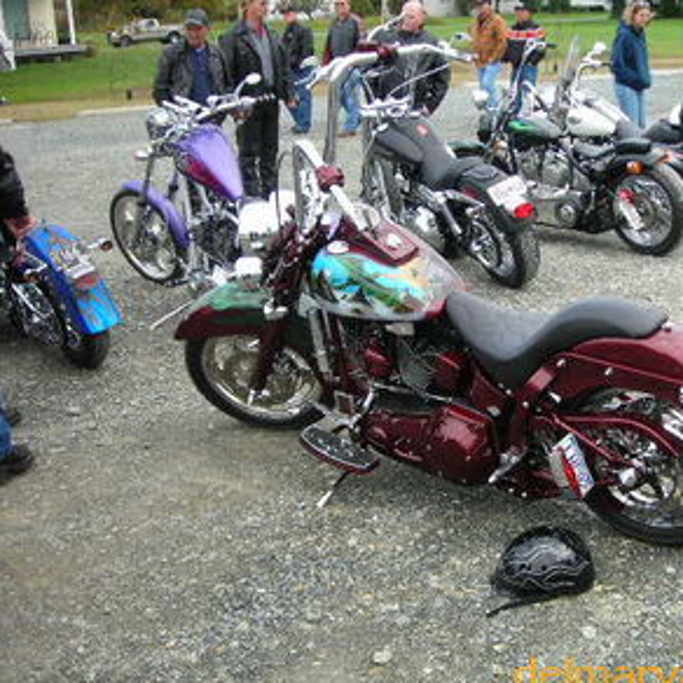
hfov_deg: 36.3
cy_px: 344
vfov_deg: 36.8
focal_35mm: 46
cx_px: 465
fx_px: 1027
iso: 50
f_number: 3.2
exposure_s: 1/143
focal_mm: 6.3
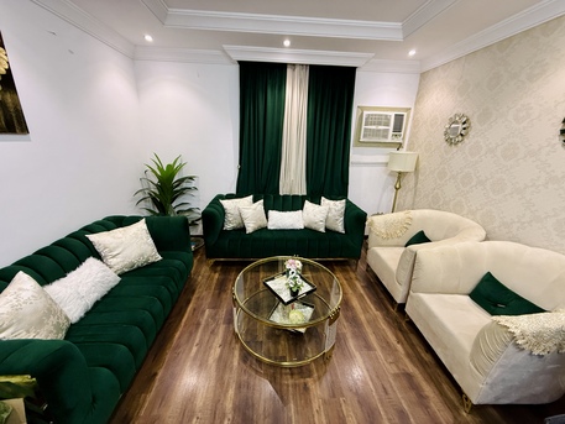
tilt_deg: -17.9
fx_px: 229
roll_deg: -2.0
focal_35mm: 14
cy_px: 212
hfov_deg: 102.0
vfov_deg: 85.7
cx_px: 282
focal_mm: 2.22
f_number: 2.2
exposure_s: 1/60
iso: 400
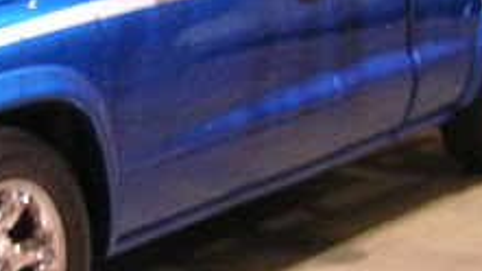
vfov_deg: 8.5
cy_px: 90
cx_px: 124
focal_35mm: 142
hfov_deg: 15.1
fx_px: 1814
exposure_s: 1/3
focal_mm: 4.7
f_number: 2.6
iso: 326
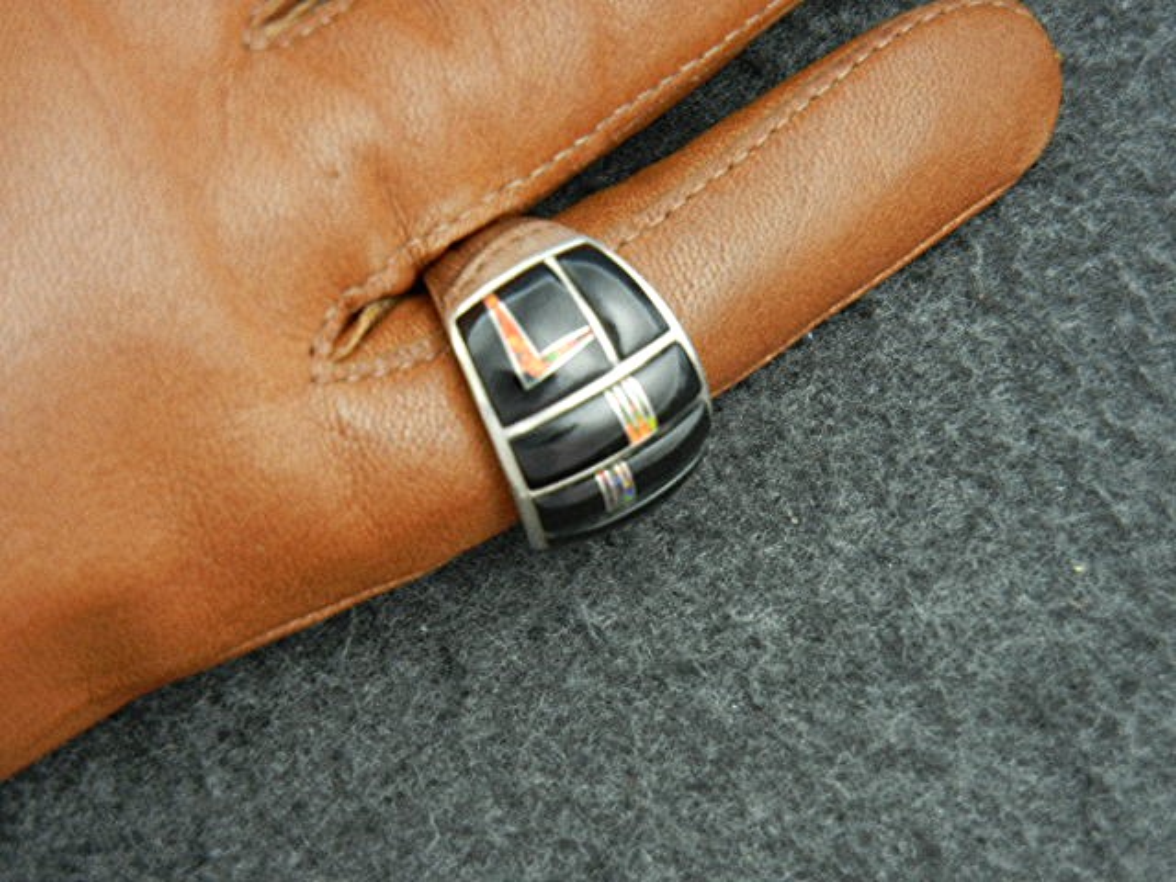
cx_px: 588
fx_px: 3941
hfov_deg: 17.0
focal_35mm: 116
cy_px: 441
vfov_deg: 12.8
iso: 200
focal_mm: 20.9
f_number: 4.6
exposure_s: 1/1.9
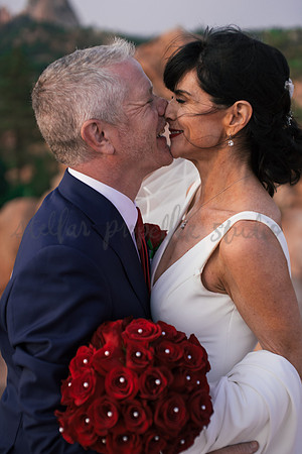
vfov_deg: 39.6
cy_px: 227
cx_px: 151
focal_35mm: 50
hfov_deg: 27.0
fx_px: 629
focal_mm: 50
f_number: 2.5
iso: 125
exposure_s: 1/1250
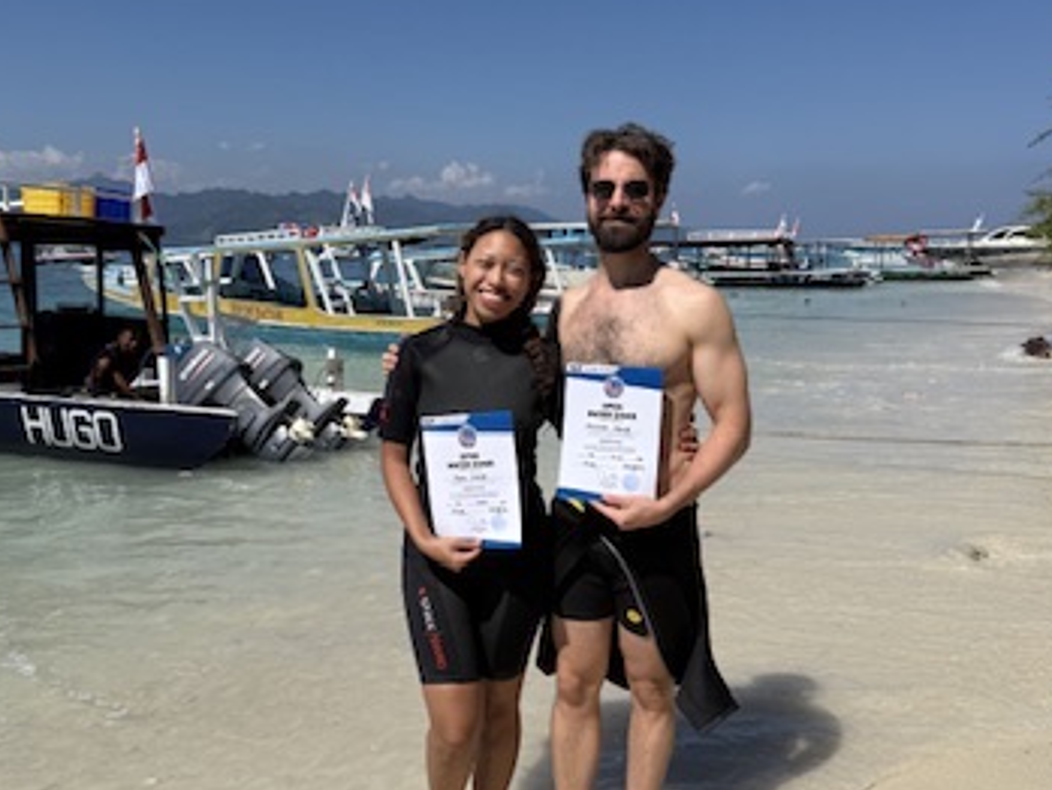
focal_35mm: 33
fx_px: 1003
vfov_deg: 43.0
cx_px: 528
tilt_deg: -7.7
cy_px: 392
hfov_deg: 55.3
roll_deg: -1.4
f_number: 1.78
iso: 80
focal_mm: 6.76
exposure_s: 1/8130
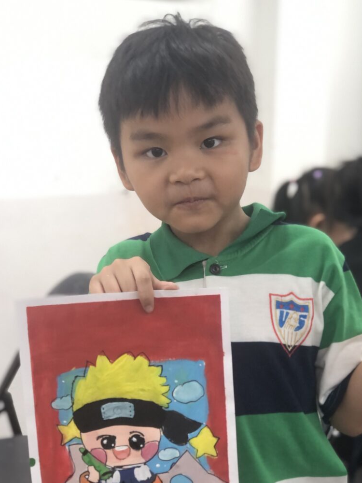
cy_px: 291
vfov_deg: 25.6
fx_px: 1060
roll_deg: -1.5
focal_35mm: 76
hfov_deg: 19.3
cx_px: 232
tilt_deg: -11.1
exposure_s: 1/33
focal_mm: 6.6
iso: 50
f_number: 2.8
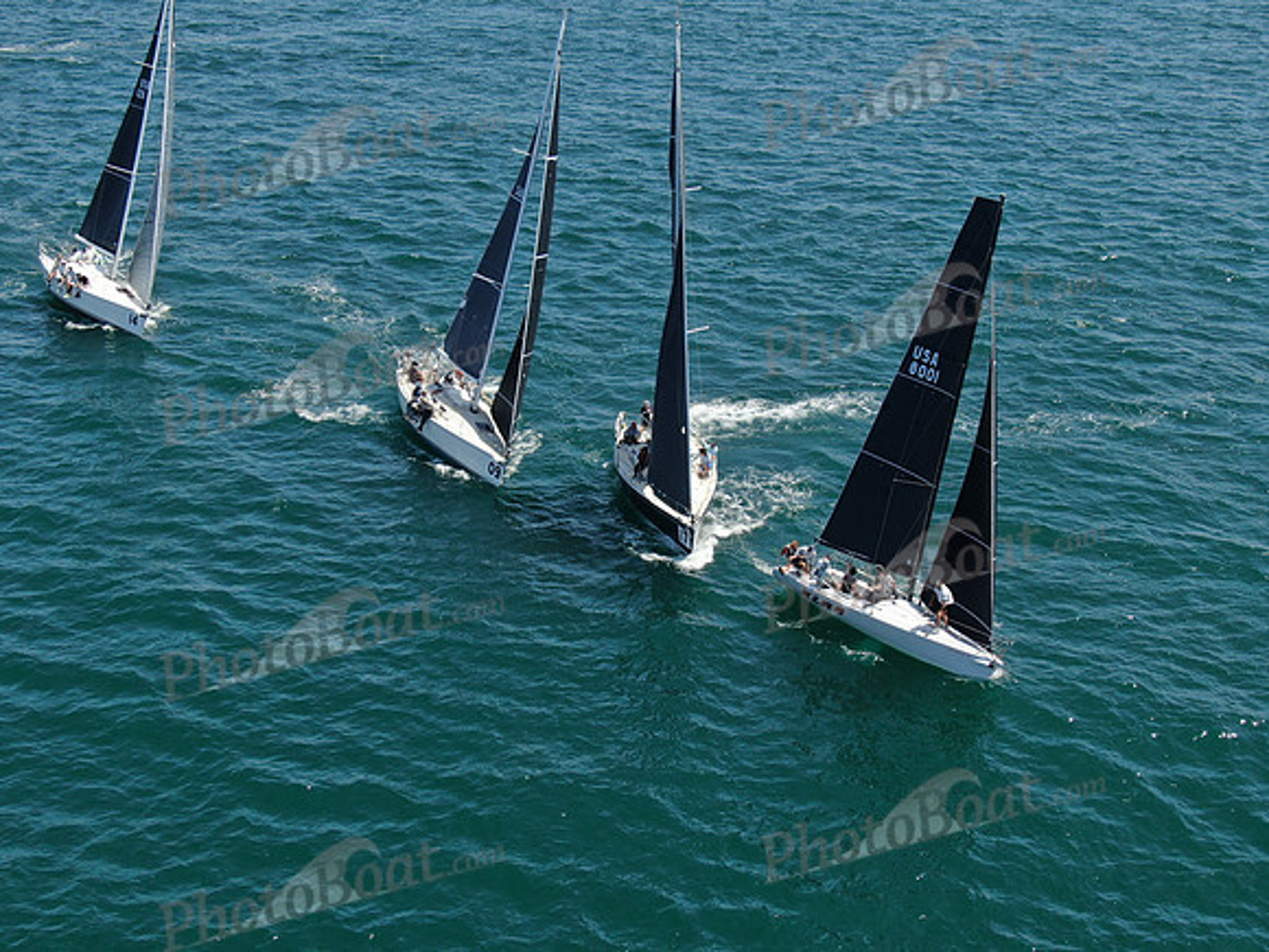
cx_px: 634
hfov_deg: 39.7
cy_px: 476
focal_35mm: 48
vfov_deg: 30.3
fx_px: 1760
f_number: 3.8
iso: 100
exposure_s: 1/640
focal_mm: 8.6
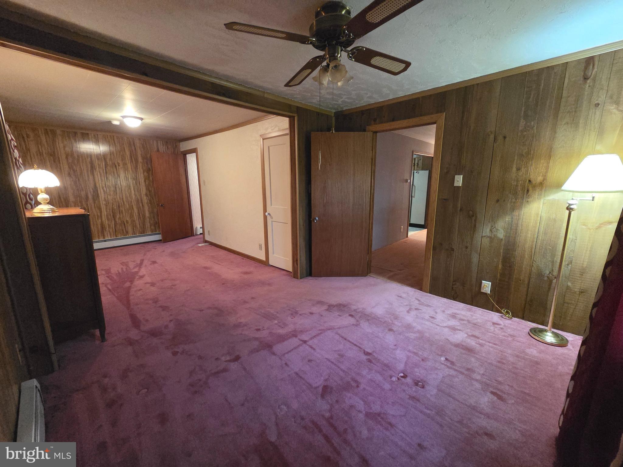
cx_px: 312
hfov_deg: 106.2
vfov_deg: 89.9
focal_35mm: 13
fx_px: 234
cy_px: 234
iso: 1600
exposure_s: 1/60
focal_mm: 2.2
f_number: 2.2
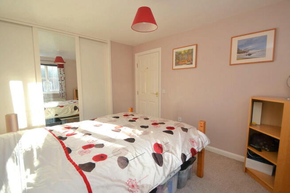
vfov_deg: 77.4
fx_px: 121
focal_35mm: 15
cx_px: 145
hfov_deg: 100.4
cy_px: 96
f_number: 4
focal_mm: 10
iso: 110
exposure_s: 1/60
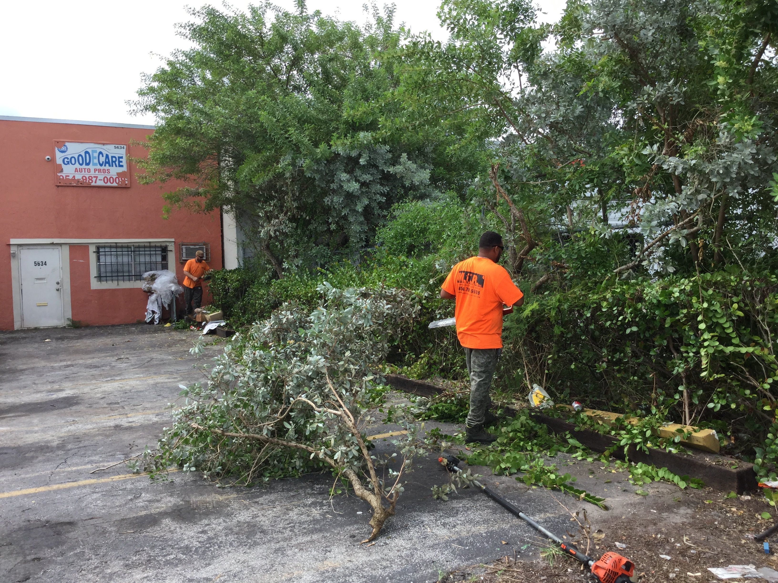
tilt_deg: -3.0
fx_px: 697
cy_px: 292
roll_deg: +1.1
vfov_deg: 45.4
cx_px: 389
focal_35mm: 31
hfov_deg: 58.4
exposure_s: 1/558
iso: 25
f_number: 2.4
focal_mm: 3.3
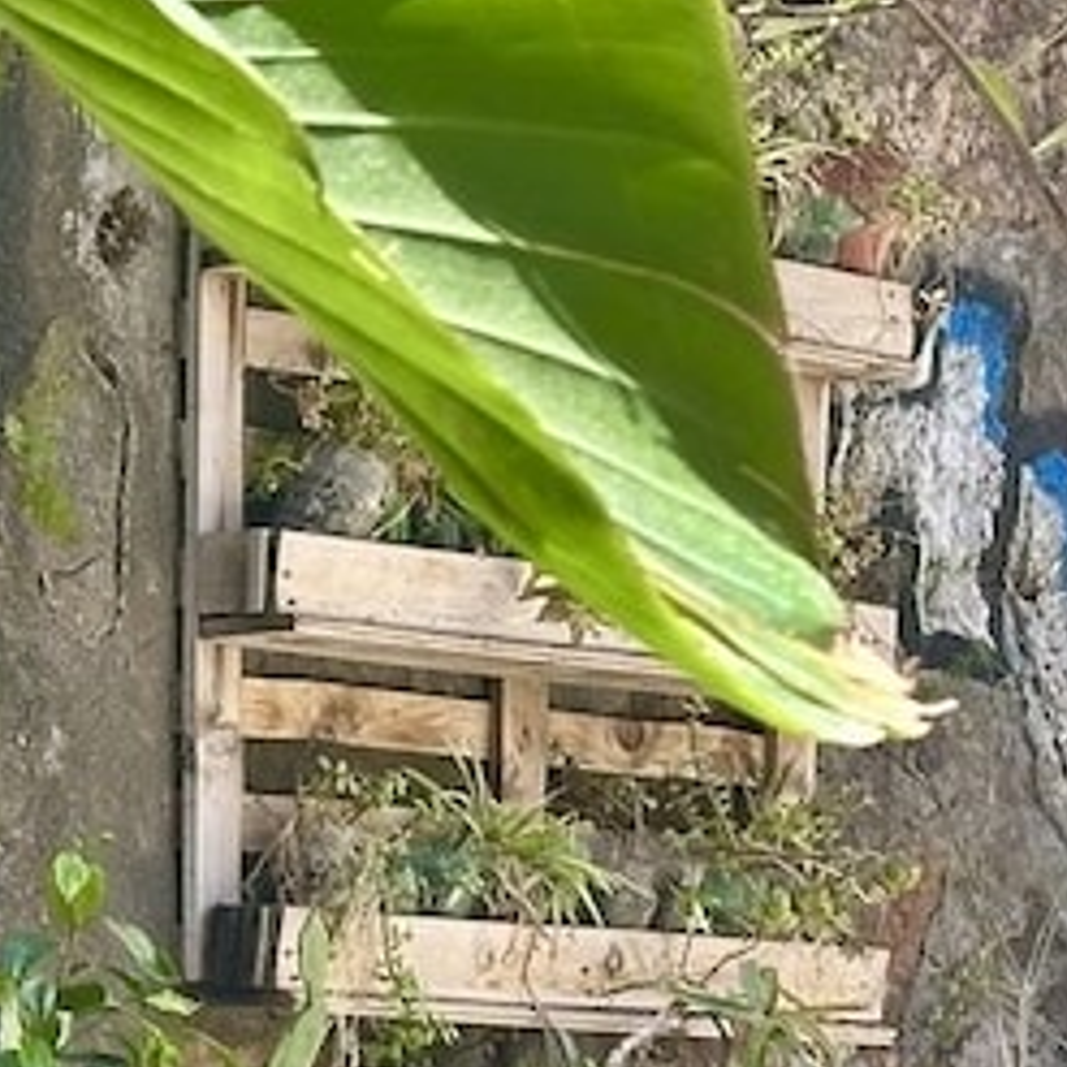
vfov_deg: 8.5
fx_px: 7184
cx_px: -1153
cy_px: 778
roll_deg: -1.6
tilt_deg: +2.6
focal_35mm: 206
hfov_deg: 8.1
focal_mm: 6.86
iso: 64
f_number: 1.78
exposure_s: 1/330
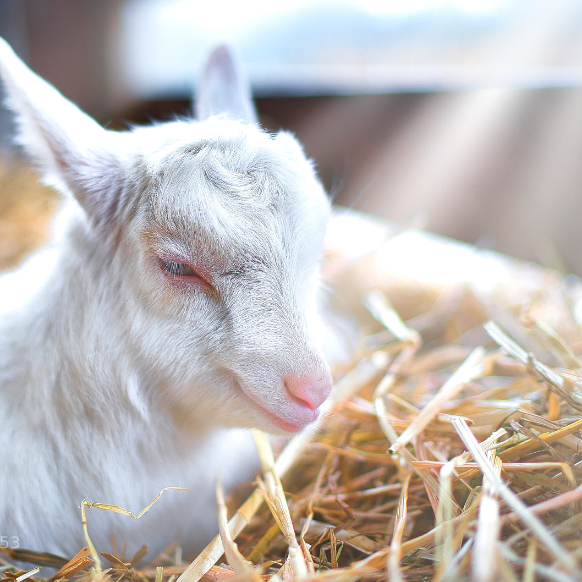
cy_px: 292
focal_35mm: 45
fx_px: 856
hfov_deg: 37.0
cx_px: 172
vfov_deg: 37.6
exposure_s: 1/60
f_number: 1.4
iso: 100
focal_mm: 35
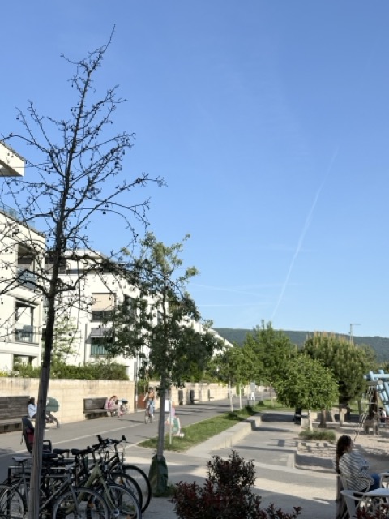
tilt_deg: +9.5
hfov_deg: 28.0
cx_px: 194
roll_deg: +0.0
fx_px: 779
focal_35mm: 52
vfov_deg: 36.8
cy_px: 260
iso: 32
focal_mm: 5.96
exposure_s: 1/3636
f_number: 1.6
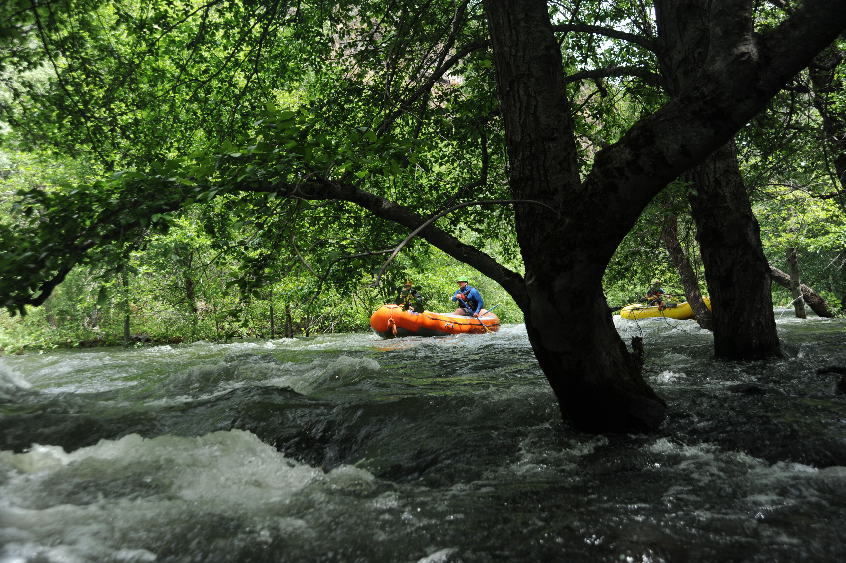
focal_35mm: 35
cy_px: 282
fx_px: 822
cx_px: 423
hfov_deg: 54.5
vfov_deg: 37.8
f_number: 5.6
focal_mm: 35
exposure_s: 1/200
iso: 200
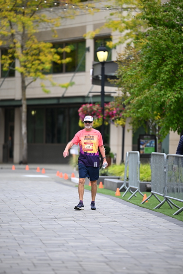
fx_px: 1524
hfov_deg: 6.9
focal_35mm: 200
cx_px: 92
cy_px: 137
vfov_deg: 10.3
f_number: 2.8
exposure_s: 1/2000
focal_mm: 200
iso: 640
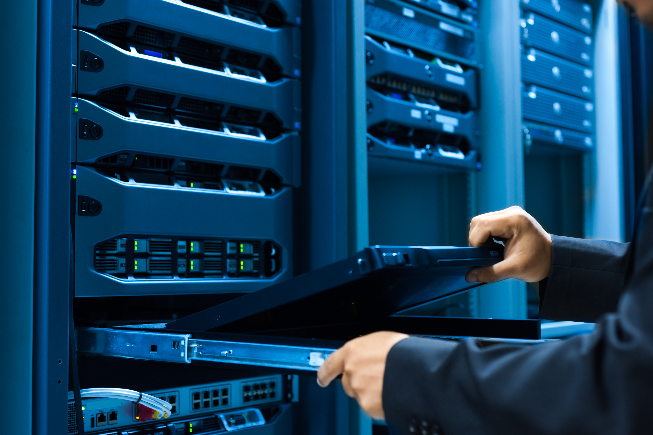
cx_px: 326
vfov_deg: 27.0
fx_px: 906
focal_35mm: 50
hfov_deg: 39.6
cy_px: 218
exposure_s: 1/8
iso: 200
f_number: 4
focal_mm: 50
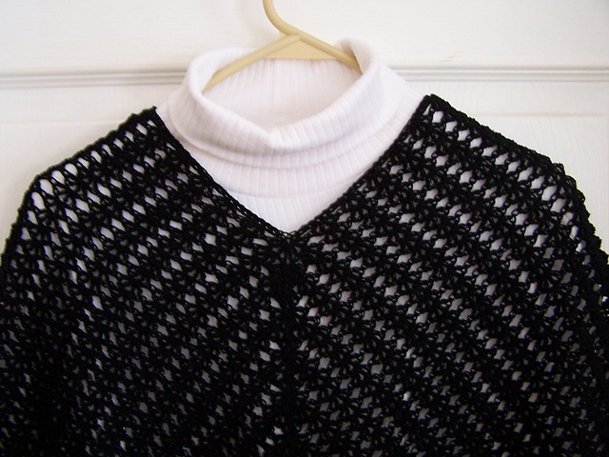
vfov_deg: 37.7
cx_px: 304
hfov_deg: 49.0
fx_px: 669
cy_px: 228
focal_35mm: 38
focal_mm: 6.3
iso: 140
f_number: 2.8
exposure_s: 1/13
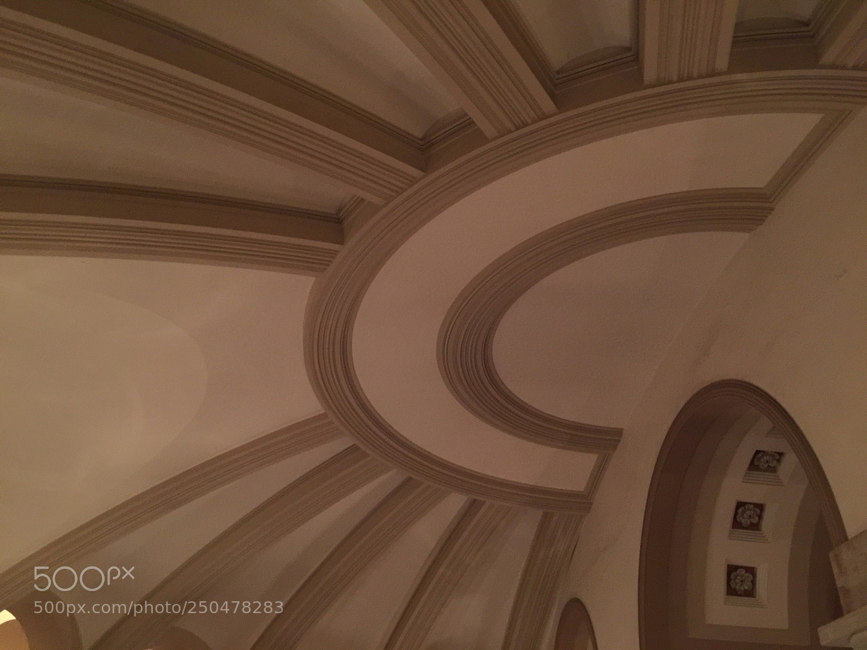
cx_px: 434
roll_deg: -6.2
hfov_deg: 61.7
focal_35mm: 29
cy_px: 325
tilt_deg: +35.5
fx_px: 726
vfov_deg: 48.2
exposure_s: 1/4
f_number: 2.2
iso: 160
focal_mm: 4.15
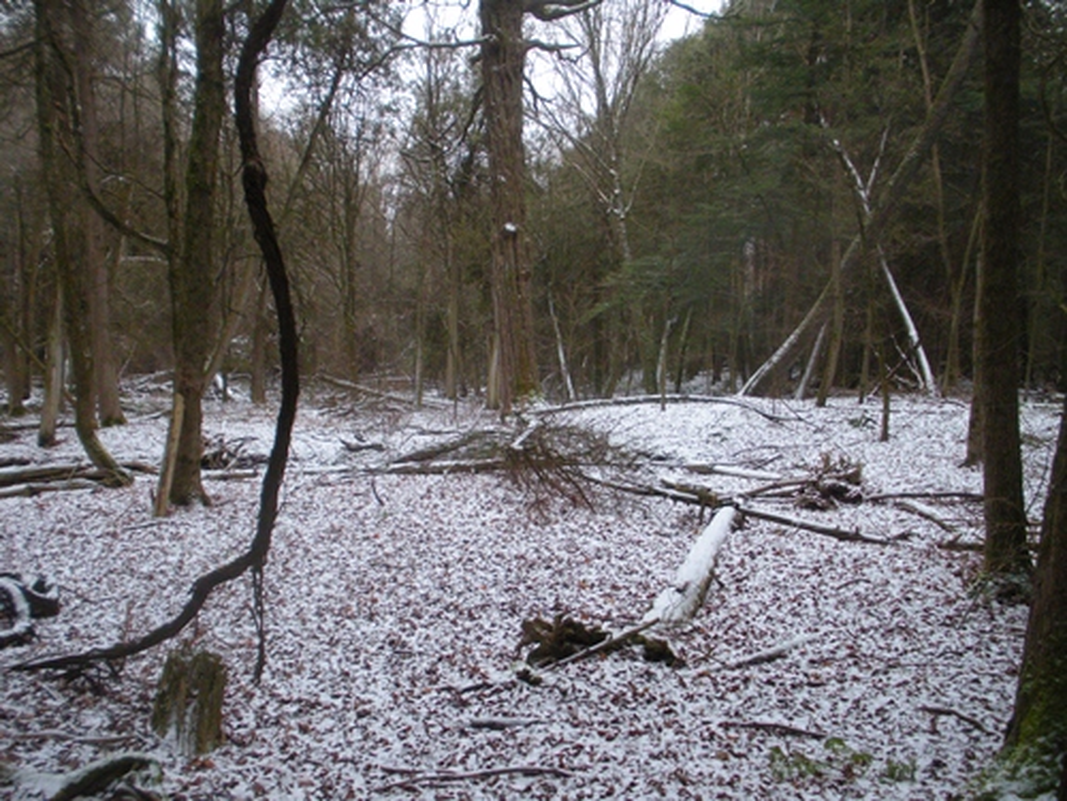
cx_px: 534
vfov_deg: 39.7
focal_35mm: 36
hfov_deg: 51.4
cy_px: 400
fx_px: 1110
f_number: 3.5
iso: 317
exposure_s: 1/120
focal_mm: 6.3
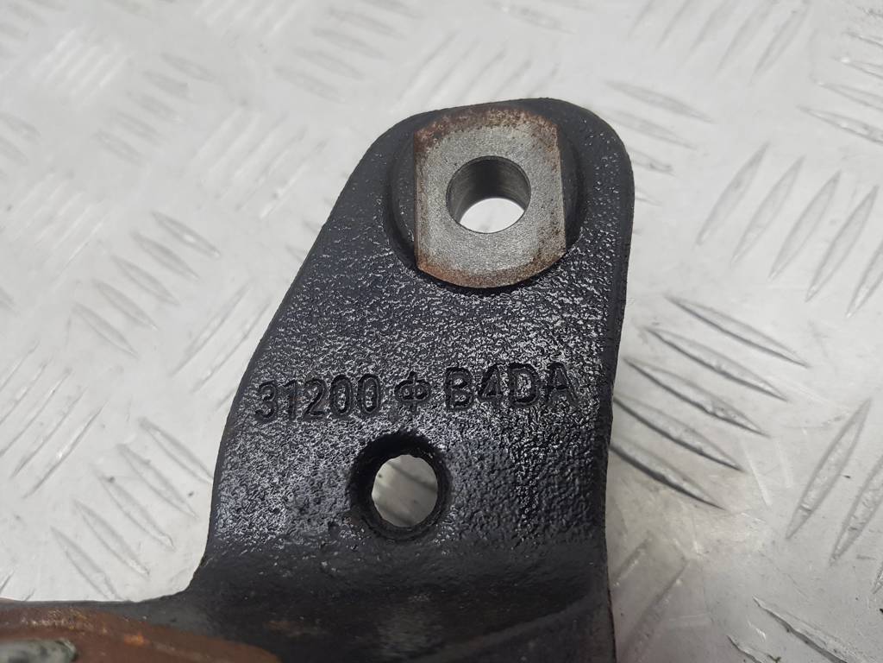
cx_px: 442
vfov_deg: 53.1
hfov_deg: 67.3
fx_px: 663
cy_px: 332
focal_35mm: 26
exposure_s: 1/100
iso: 100
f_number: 1.7
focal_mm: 4.2
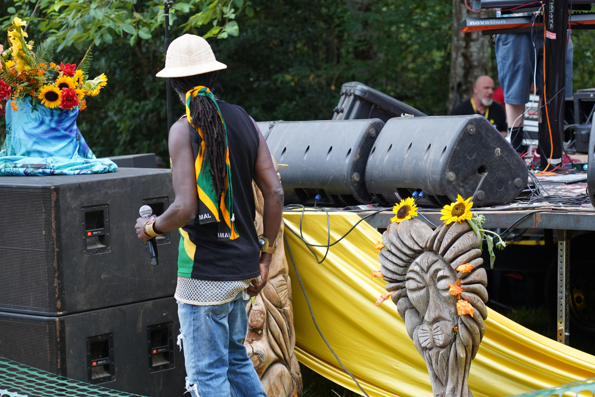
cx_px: 314
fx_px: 1901
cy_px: 182
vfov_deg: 11.9
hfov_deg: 17.8
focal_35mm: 115
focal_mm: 105
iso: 500
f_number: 4
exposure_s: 1/160
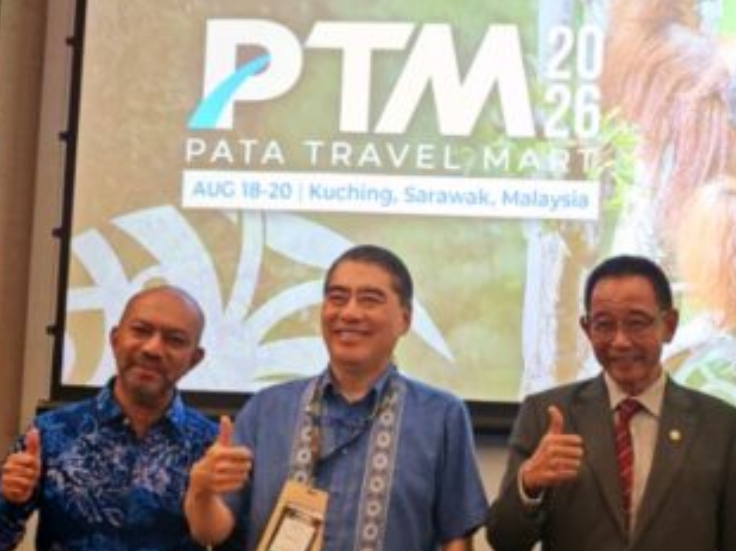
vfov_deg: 23.6
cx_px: 605
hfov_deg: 30.3
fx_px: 1317
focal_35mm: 62
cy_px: 323
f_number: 2
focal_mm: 6.83
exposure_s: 1/50
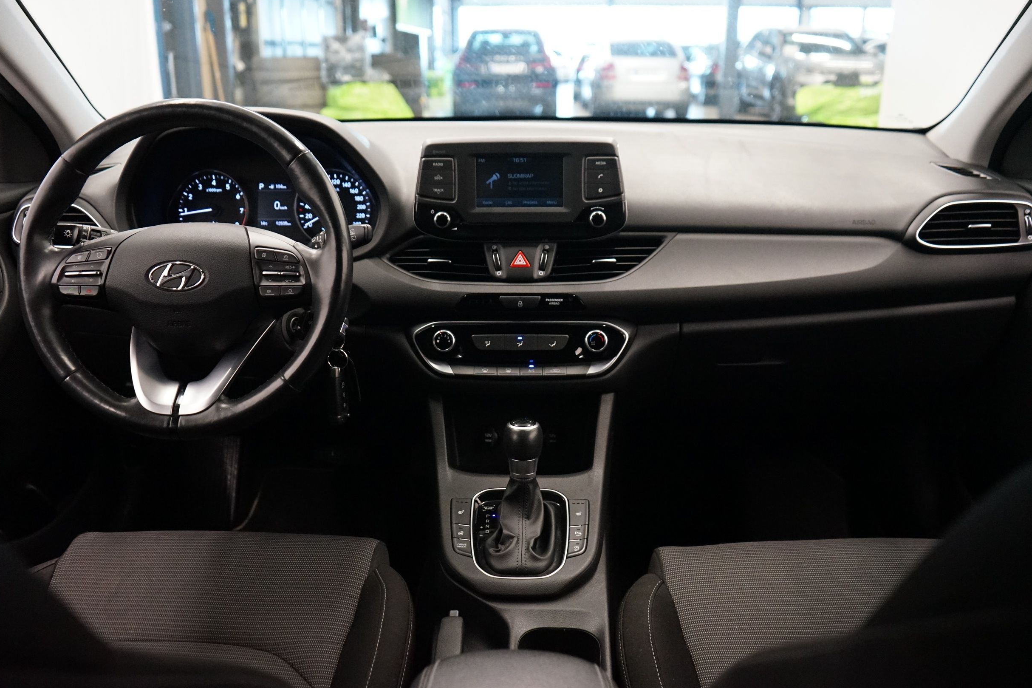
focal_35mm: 35
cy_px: 352
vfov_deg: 37.8
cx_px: 501
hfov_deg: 54.4
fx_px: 1003
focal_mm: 34
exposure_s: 1/160
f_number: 4
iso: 5000
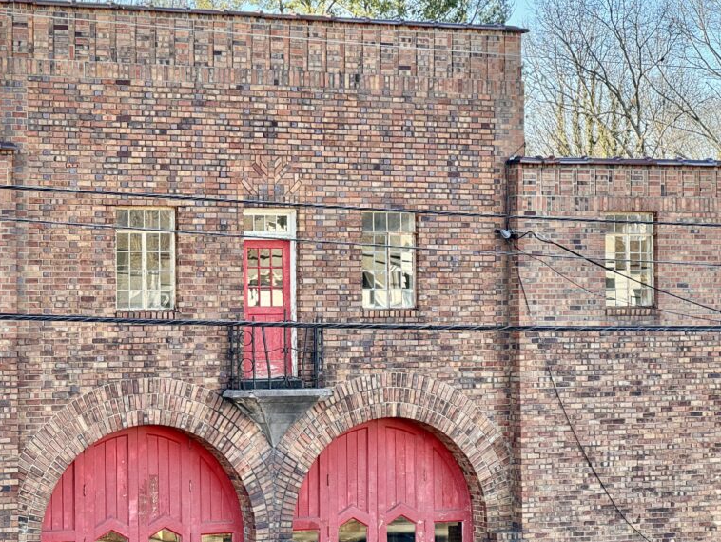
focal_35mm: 104
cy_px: 328
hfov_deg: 18.8
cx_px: 235
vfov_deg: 14.2
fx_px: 2167
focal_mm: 9
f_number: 2.8
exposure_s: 1/99
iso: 32
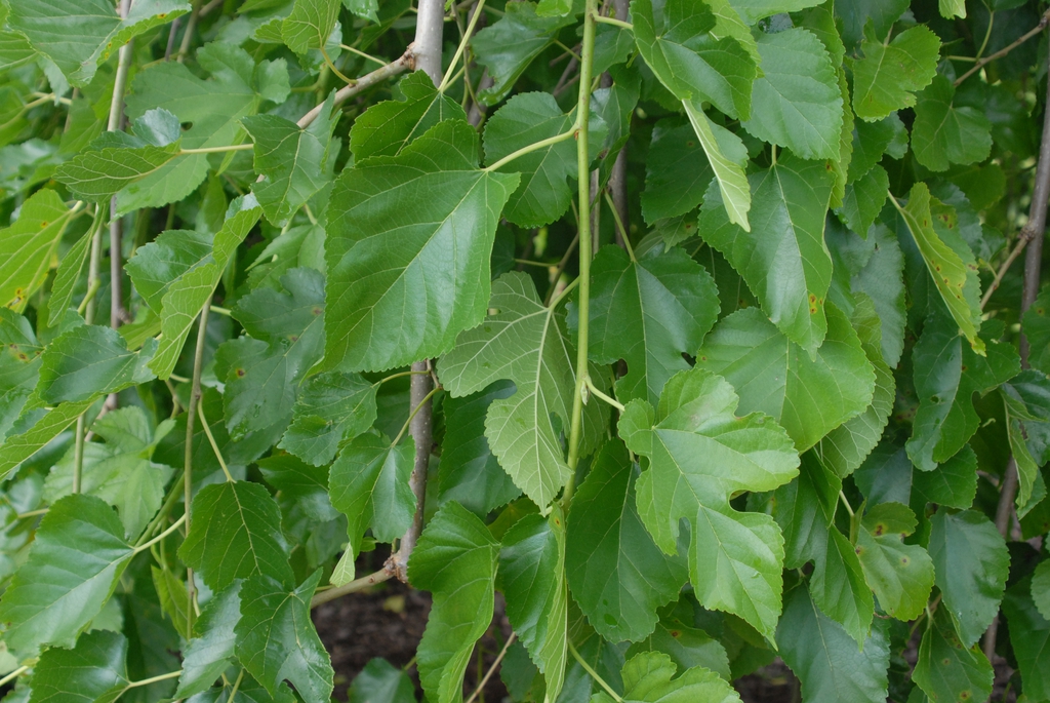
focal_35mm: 42
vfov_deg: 32.0
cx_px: 525
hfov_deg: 46.4
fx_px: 1226
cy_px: 352
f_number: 5.6
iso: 400
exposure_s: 1/125
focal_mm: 28
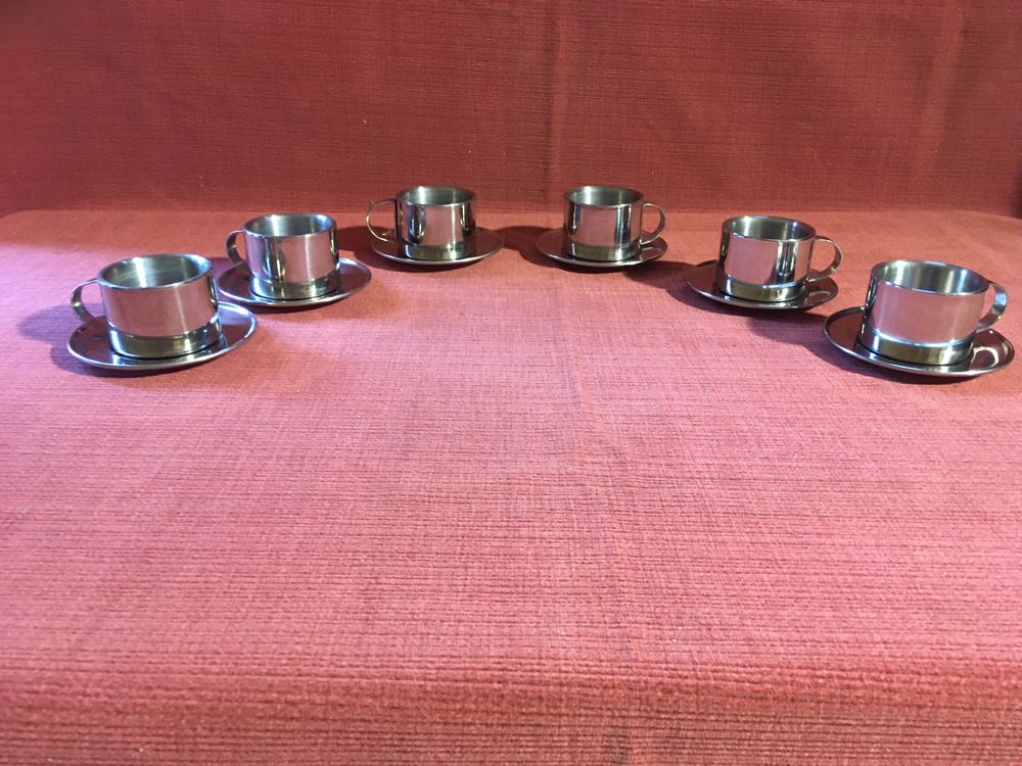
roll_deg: -0.6
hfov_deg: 61.7
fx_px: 856
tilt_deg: -24.9
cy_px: 383
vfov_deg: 48.2
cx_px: 511
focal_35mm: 29
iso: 250
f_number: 2.2
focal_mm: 4.15
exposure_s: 1/33
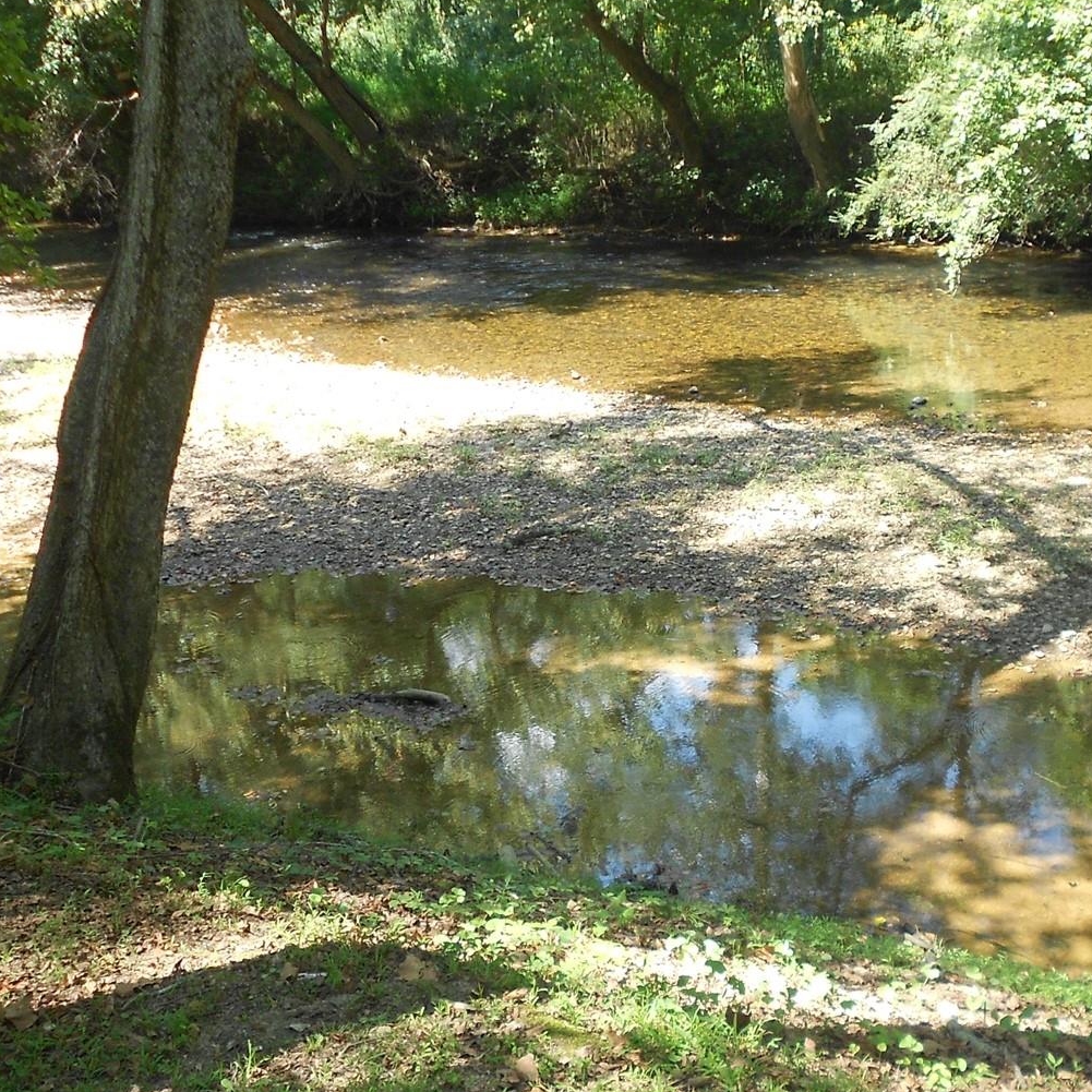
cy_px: 686
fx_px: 1677
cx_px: 679
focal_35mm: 47
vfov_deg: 35.8
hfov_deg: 35.9
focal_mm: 4.6
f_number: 3.2
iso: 80
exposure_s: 1/80
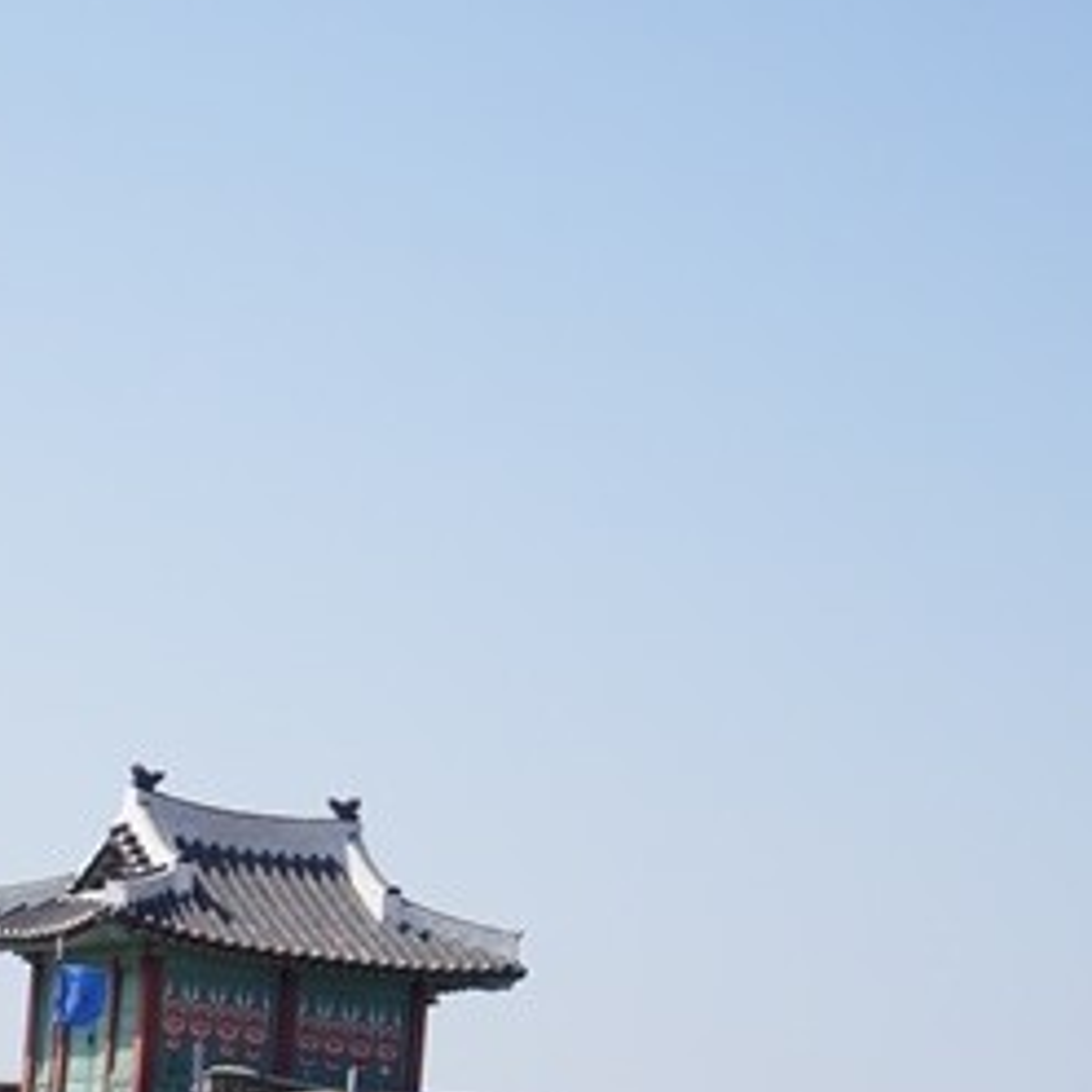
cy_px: 1471
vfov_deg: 14.4
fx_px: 4104
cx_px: 189
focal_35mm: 115
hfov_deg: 15.0
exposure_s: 1/80
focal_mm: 32
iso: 100
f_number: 14
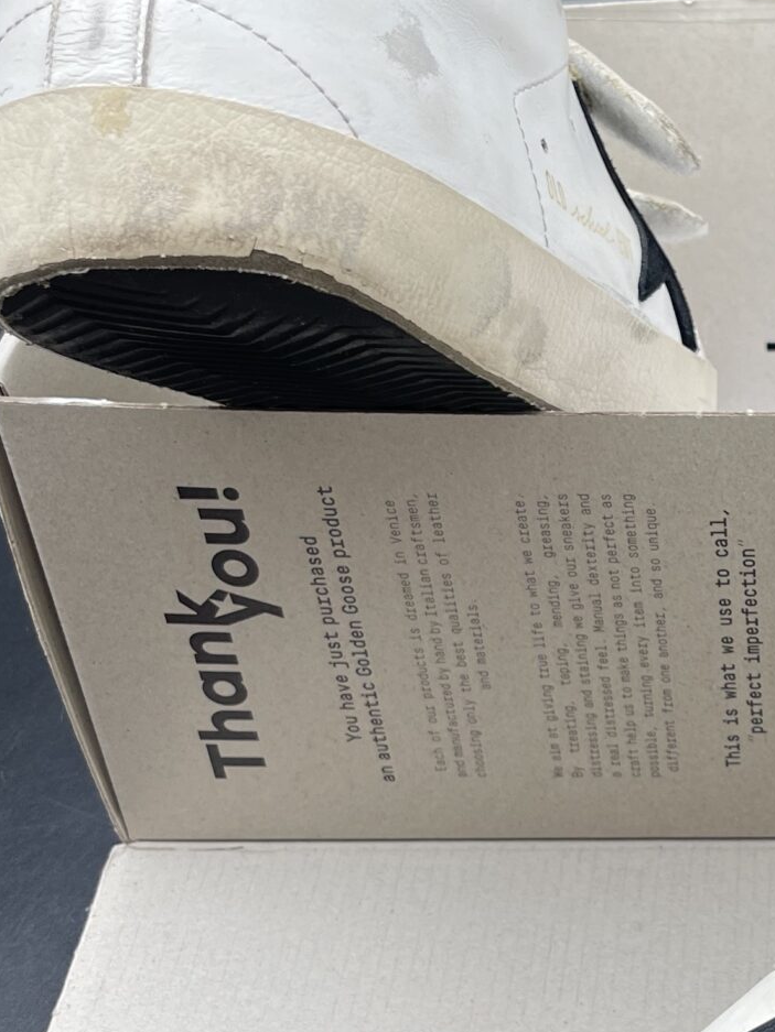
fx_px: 2119
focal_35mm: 71
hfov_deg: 19.9
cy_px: 617
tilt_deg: -42.7
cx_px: 842
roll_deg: +1.2
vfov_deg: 27.3
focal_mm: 5.1
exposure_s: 1/173
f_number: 1.6
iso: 32
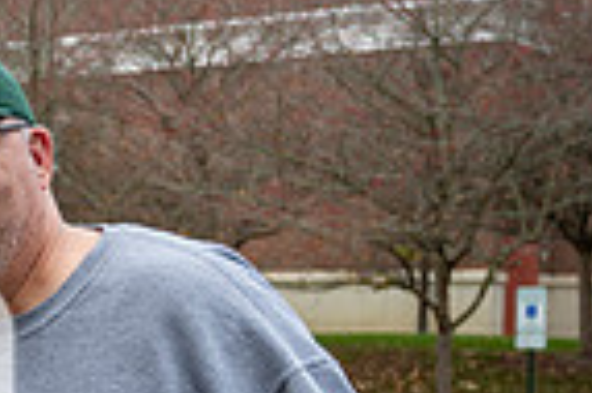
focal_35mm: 120
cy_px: 465
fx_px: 1971
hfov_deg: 15.7
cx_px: -298
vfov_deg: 11.2
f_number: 4
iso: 80
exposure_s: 1/200
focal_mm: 29.5
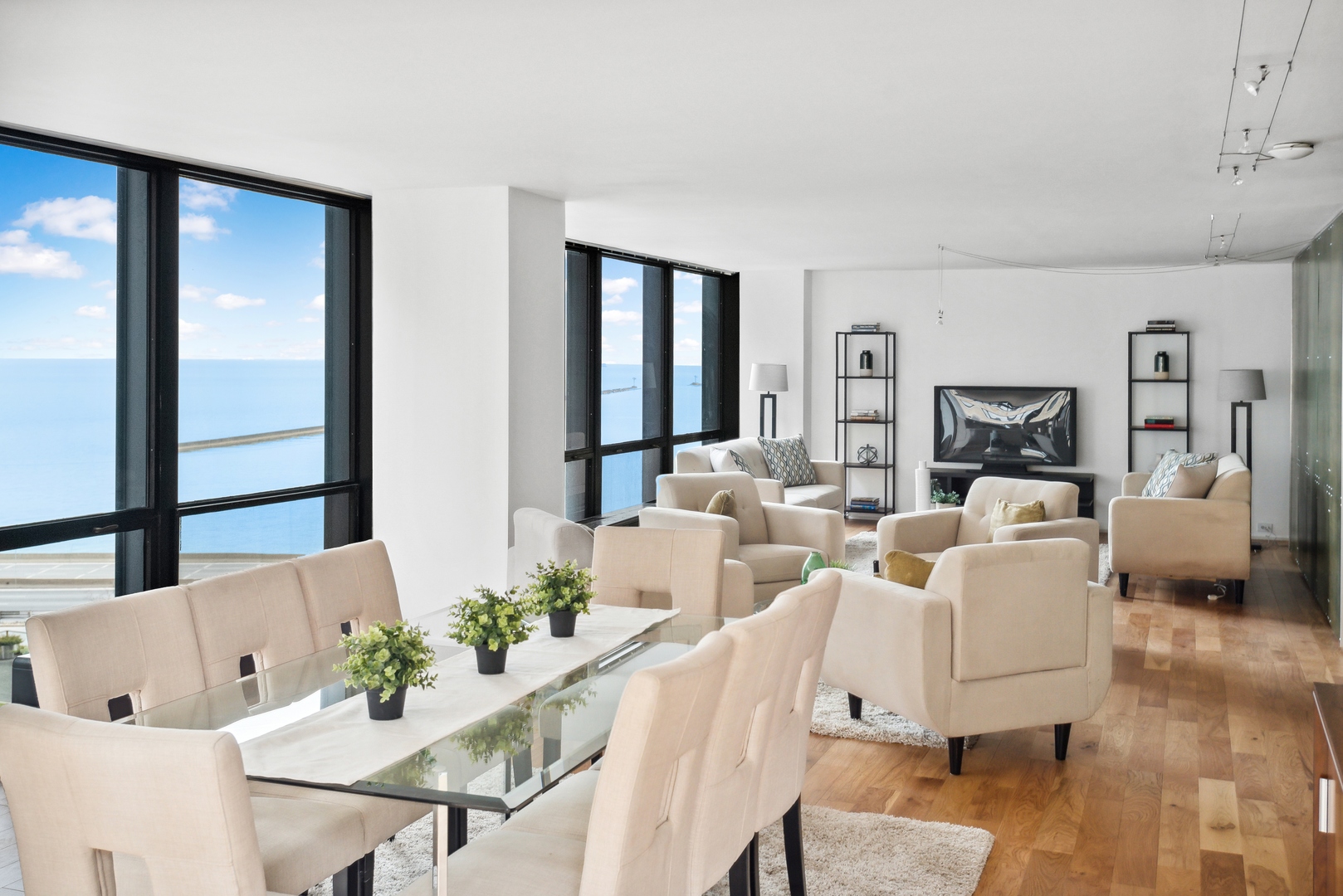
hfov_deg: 54.4
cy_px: 448
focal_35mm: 35
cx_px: 672
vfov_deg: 37.9
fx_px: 1306
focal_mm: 35
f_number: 8
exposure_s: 1/250
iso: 2000
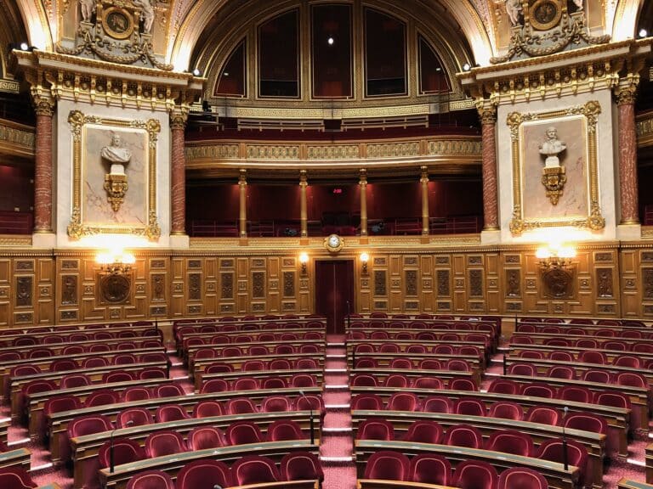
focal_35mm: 28
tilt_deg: +3.4
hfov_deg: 63.4
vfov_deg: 49.7
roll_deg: +1.4
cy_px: 244
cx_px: 326
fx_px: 528
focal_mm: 3.99
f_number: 1.8
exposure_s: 1/14
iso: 100
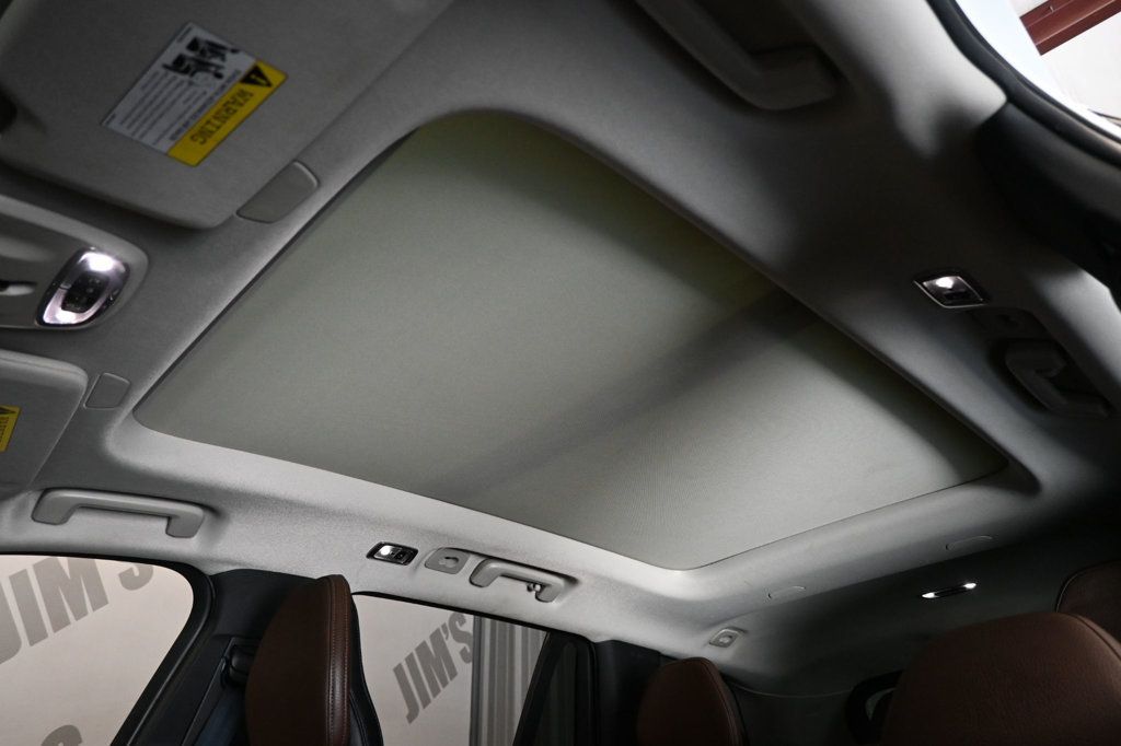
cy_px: 373
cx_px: 560
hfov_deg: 73.8
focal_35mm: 24
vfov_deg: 53.1
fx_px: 747
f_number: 3.5
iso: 2000
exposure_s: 1/125
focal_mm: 16
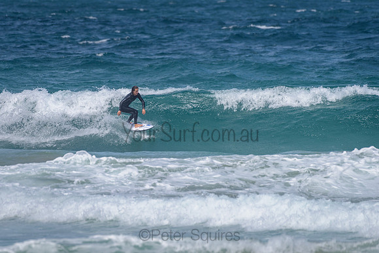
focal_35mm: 613
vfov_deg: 2.2
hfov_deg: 3.4
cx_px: 155
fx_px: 6458
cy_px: 108
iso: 110
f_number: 5.6
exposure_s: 1/2000
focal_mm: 500
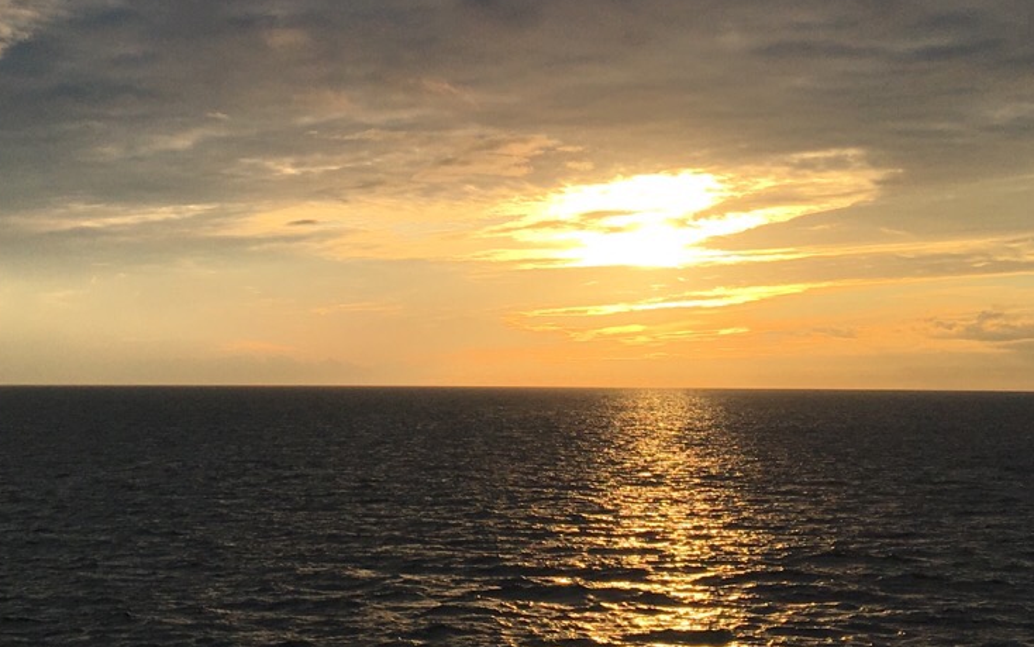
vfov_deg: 19.2
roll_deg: +0.0
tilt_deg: +6.3
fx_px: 1888
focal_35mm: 67
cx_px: 227
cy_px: 94
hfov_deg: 30.0
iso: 25
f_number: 2.2
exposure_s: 1/2262
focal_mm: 4.15
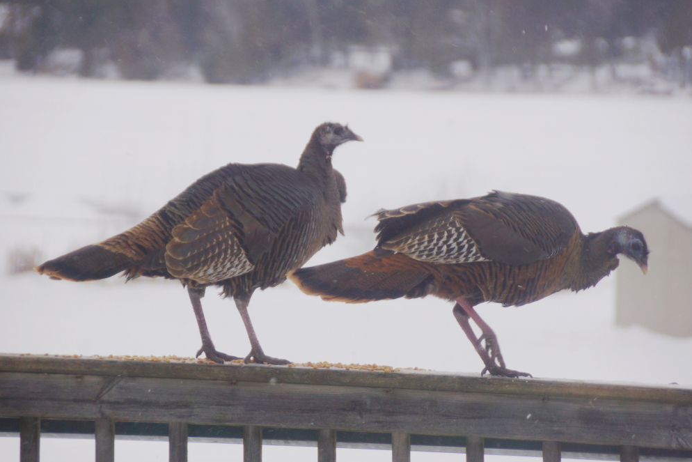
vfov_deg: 6.8
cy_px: 231
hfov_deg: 10.1
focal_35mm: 204
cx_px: 347
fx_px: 3912
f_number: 5.6
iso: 125
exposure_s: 1/250
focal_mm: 135
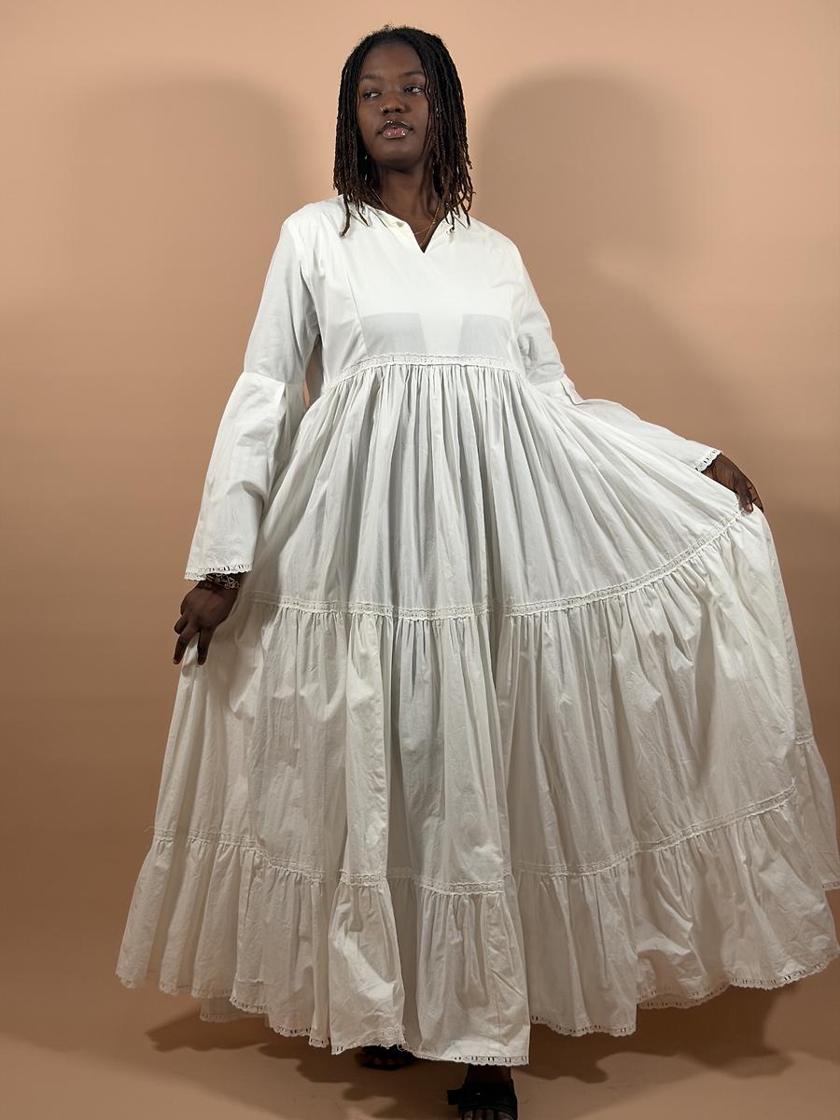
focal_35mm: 48
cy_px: 560
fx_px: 1553
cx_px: 420
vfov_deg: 39.7
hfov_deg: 30.3
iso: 50
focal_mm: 6.76
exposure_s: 1/100
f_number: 1.78
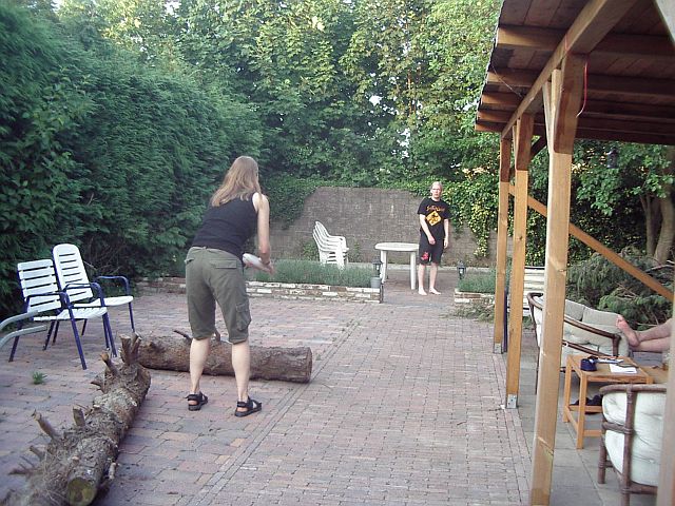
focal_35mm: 38
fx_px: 741
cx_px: 338
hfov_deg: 49.0
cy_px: 253
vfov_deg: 37.7
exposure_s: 1/80
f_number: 2.6
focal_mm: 5.8
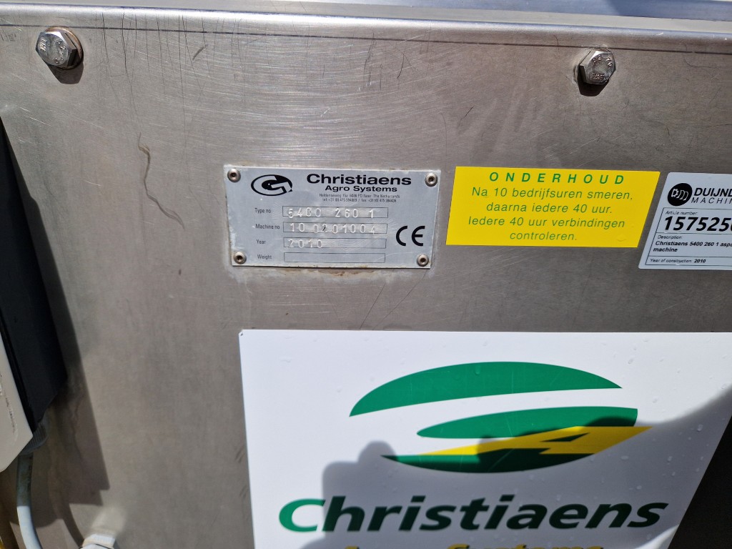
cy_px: 274
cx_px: 366
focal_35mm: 23
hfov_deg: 73.9
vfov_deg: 58.9
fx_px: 486
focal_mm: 5.4
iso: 50
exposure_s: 1/2184
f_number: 1.8
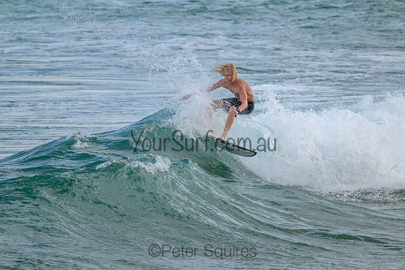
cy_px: 135
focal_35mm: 800
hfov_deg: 2.6
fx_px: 9002
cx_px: 202
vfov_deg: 1.7
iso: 1800
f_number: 11
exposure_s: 1/2000
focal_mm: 800
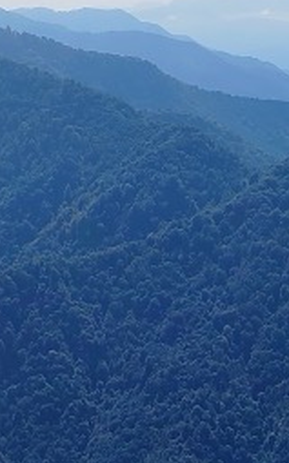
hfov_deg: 11.1
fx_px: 1452
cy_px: 94
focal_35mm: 115
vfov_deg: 18.0
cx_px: 362
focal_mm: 5.52
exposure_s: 1/3769
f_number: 1.9
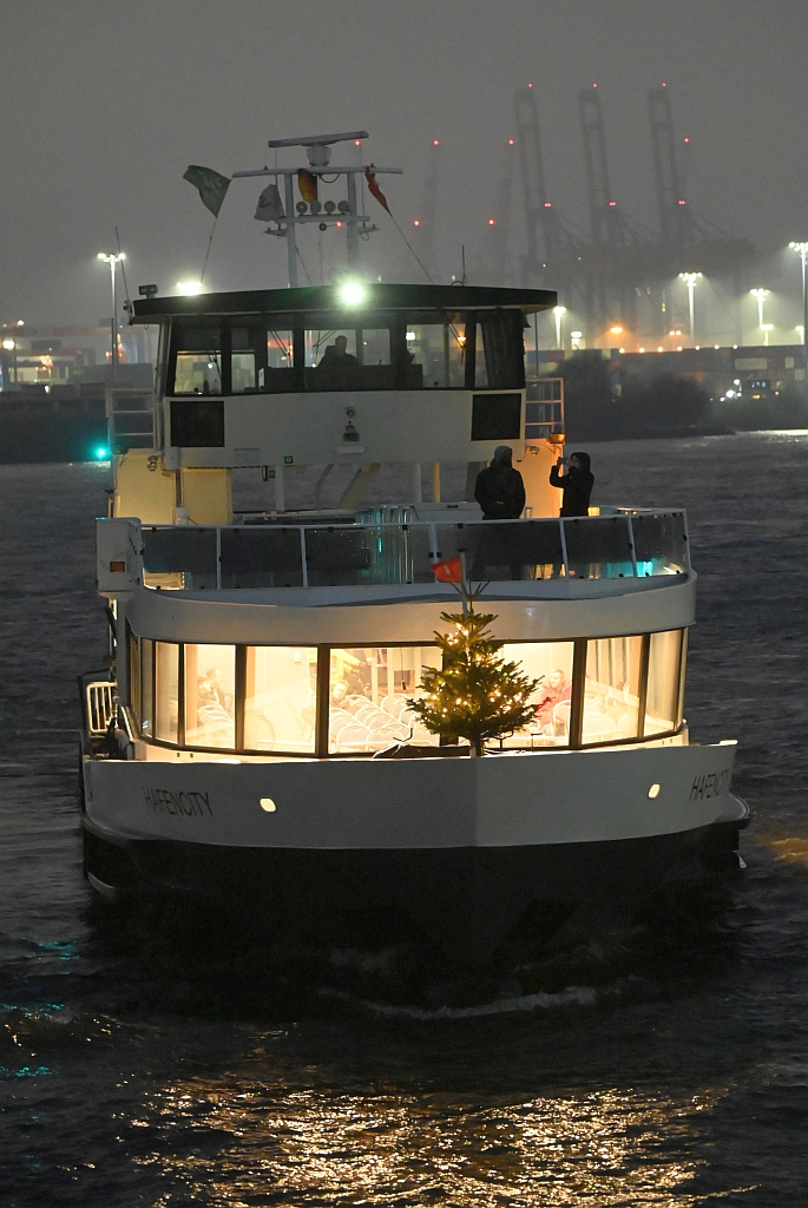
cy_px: 604
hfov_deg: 13.1
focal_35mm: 105
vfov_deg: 19.4
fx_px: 3526
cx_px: 404
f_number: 4
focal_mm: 105
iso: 18000
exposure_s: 1/60
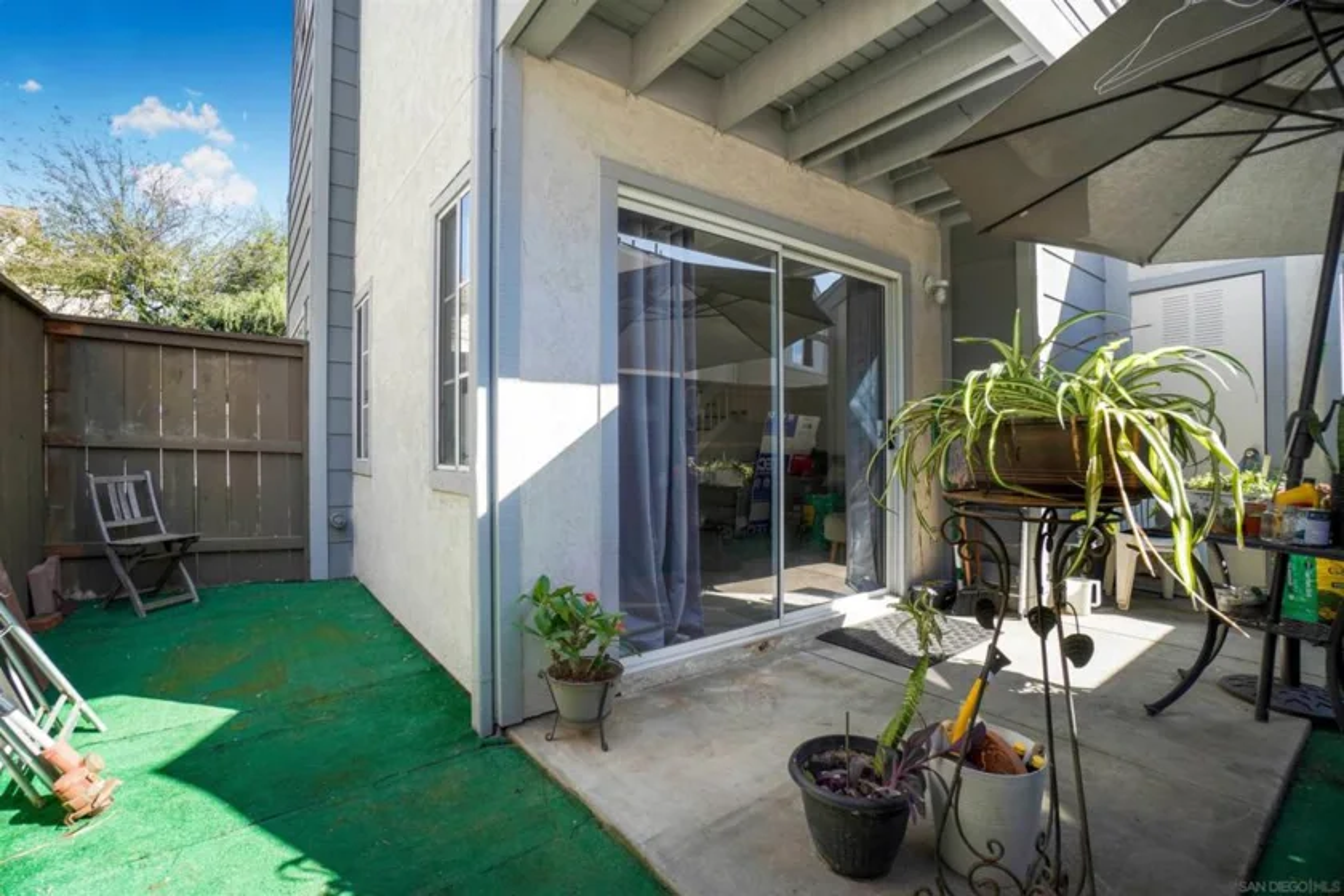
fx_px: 560
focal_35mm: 15
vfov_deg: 77.3
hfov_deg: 100.4
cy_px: 448
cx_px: 672
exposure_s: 1/80
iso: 100
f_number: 7.1
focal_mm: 10
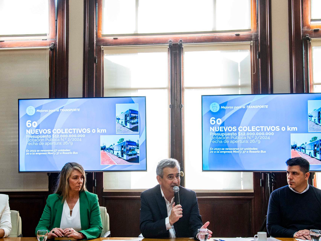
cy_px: 130
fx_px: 482
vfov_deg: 28.0
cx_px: 149
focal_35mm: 52
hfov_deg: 36.8
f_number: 5
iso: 1600
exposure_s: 1/125
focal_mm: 38
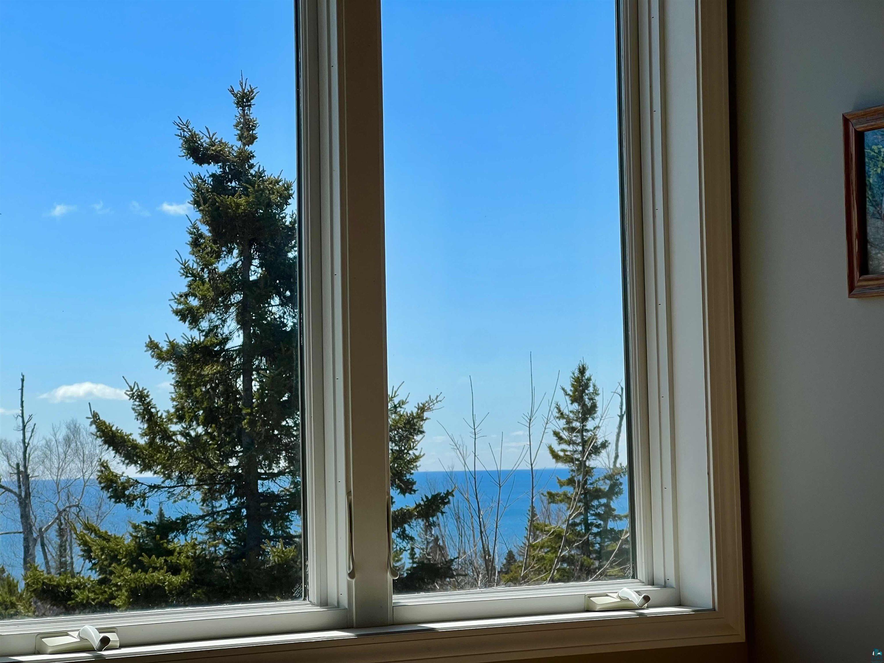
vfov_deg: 19.1
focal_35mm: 77
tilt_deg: +3.5
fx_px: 1966
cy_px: 332
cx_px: 442
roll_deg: +0.1
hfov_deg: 25.3
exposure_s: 1/758
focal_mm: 9
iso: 32
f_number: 2.8
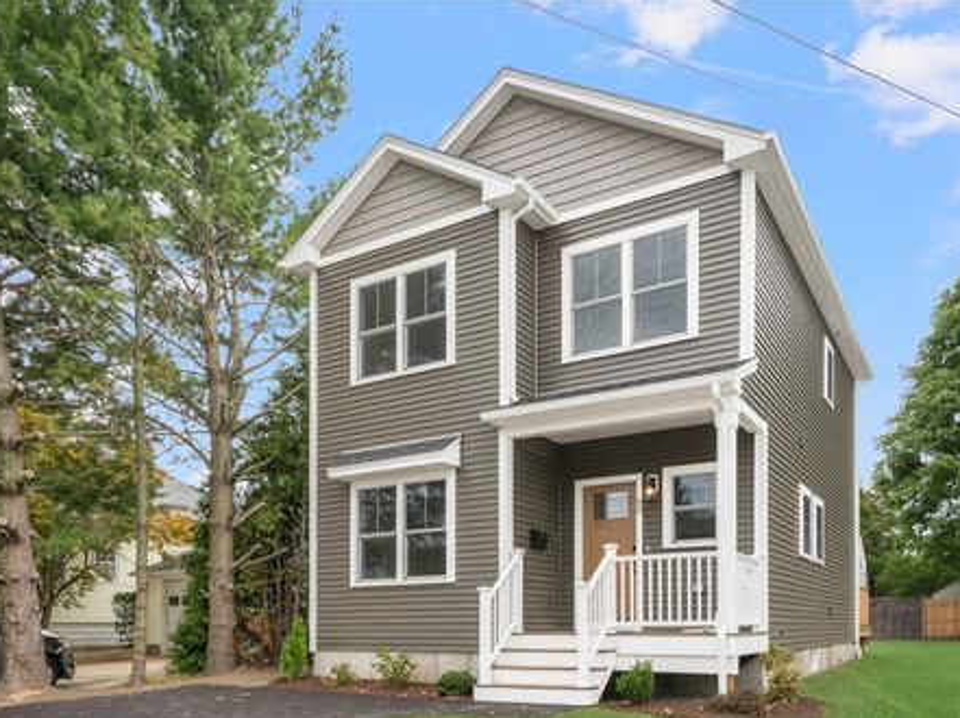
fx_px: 680
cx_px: 499
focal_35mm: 25
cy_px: 360
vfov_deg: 55.7
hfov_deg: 70.4
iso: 400
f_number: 14
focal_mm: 15
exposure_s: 1/80
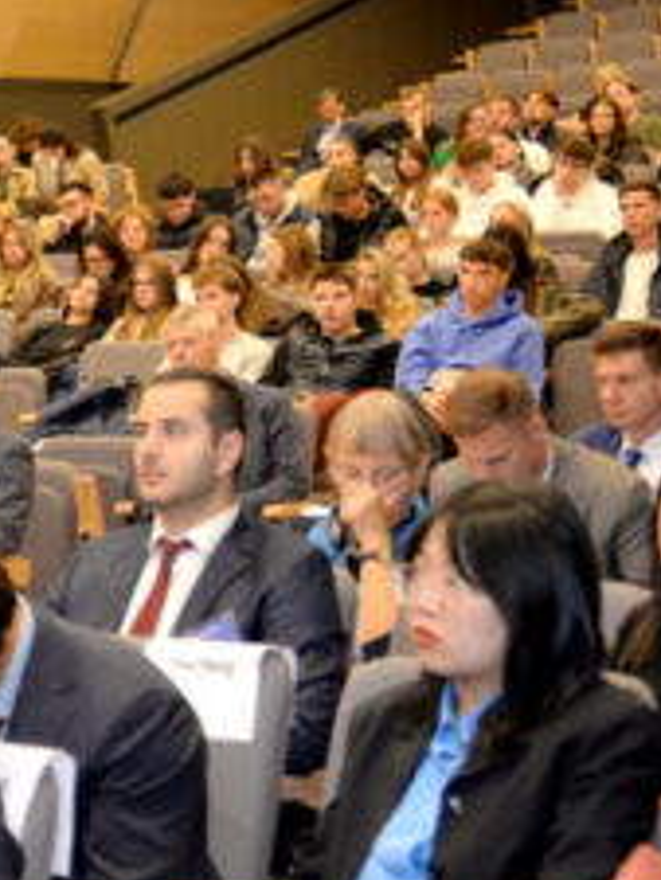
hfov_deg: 11.3
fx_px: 2925
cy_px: 278
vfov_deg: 17.1
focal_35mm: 115
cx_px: -771
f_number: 4
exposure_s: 1/60
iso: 800
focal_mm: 35
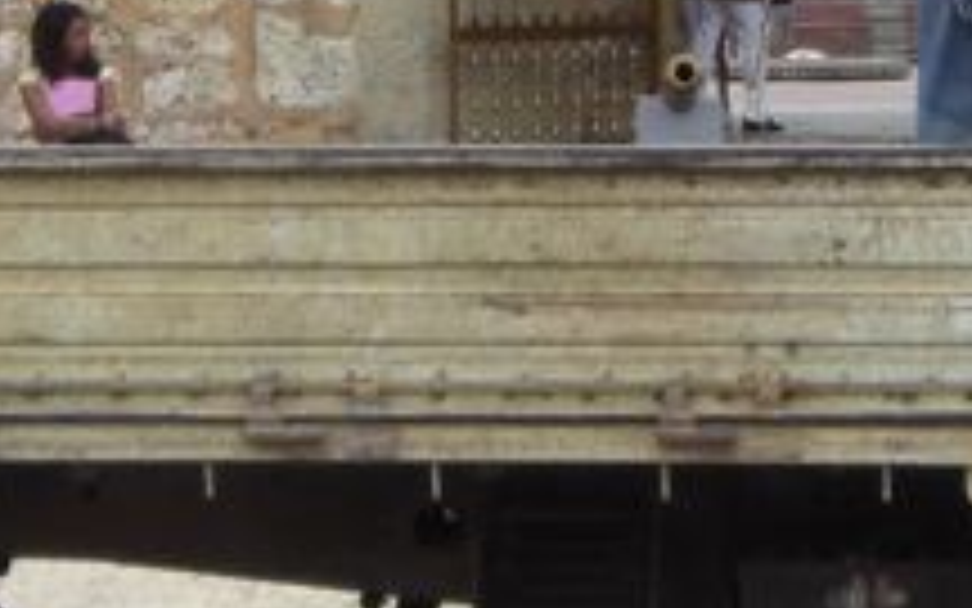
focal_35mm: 191
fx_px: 5060
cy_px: 5
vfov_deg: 6.8
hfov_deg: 11.0
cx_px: 630
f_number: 2.7
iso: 64
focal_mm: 6.2
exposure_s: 1/640
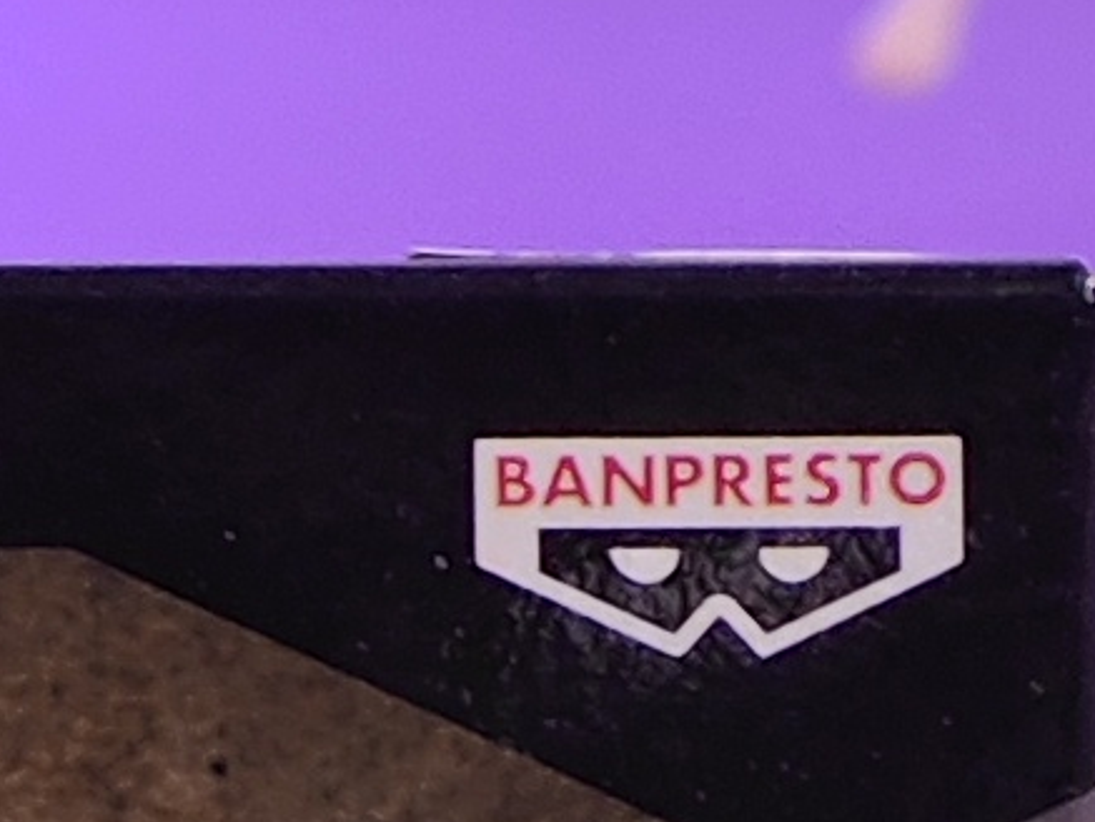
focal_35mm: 597
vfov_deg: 2.4
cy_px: 3356
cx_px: -639
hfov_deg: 3.3
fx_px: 18890
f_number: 2.4
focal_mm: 7.48
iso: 400
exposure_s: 1/14.1
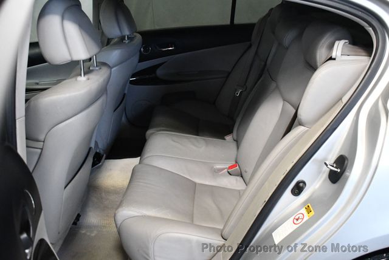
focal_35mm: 36
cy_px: 130
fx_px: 389
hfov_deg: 53.1
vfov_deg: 36.9
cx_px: 194
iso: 3200
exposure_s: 1/125
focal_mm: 18
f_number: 3.5
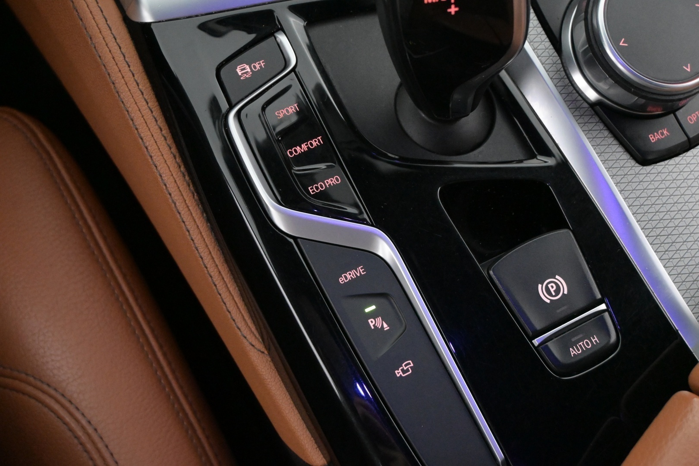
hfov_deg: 40.5
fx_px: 946
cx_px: 350
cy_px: 233
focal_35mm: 49
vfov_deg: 27.7
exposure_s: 1/50
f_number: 5
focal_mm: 32.5
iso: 6400
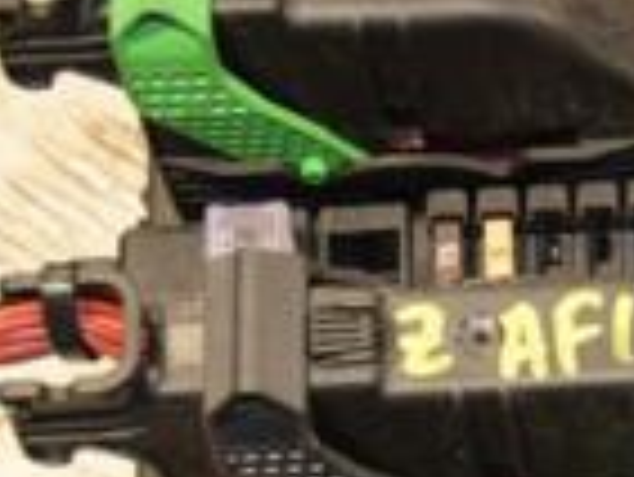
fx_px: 3813
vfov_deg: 7.1
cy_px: 464
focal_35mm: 208
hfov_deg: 9.3
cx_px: 949
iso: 800
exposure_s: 1/200
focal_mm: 34
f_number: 5.6
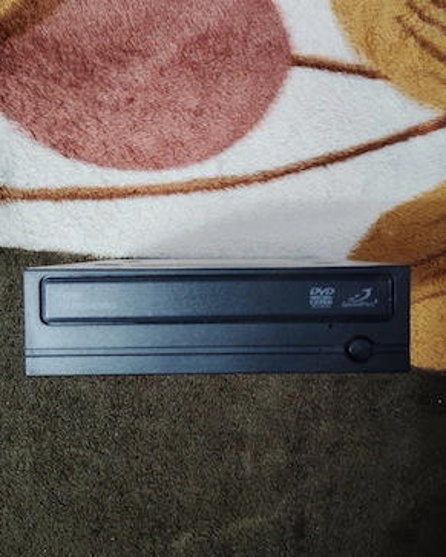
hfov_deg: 48.6
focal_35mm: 30
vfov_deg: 58.7
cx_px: 218
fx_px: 494
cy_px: 269
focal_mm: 4.22
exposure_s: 1/25
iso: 1175
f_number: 1.8
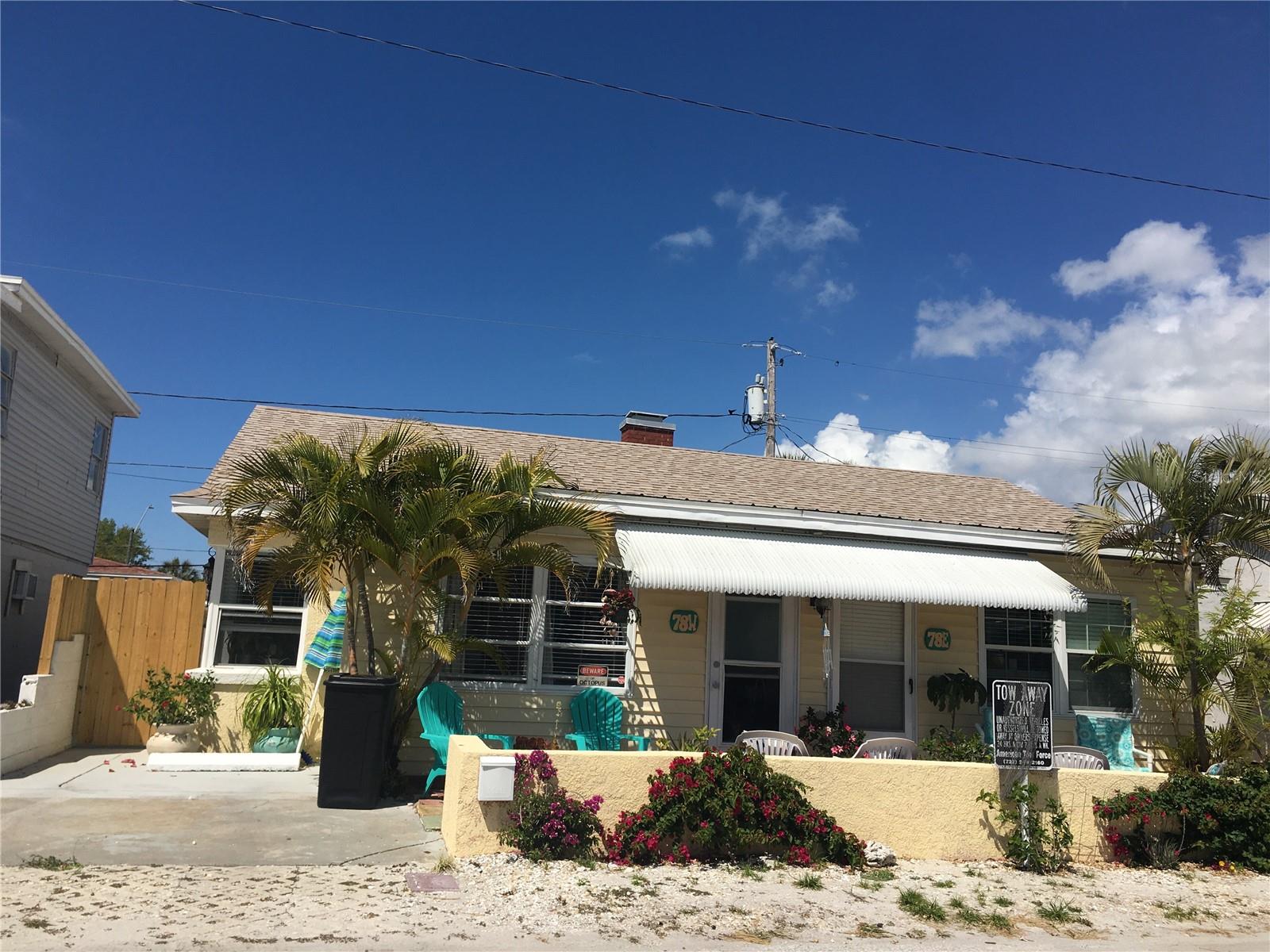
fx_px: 1064
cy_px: 476
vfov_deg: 48.2
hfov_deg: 61.7
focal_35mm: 29
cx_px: 635
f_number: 2.2
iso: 25
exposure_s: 1/3077
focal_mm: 4.15
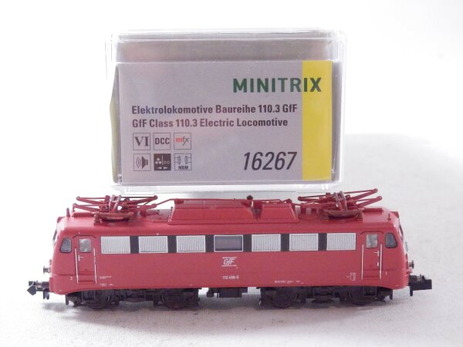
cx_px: 232
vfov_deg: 22.3
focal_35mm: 66
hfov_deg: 29.4
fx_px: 883
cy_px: 174
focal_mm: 11.9
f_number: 4.4
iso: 1600
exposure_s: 1/160
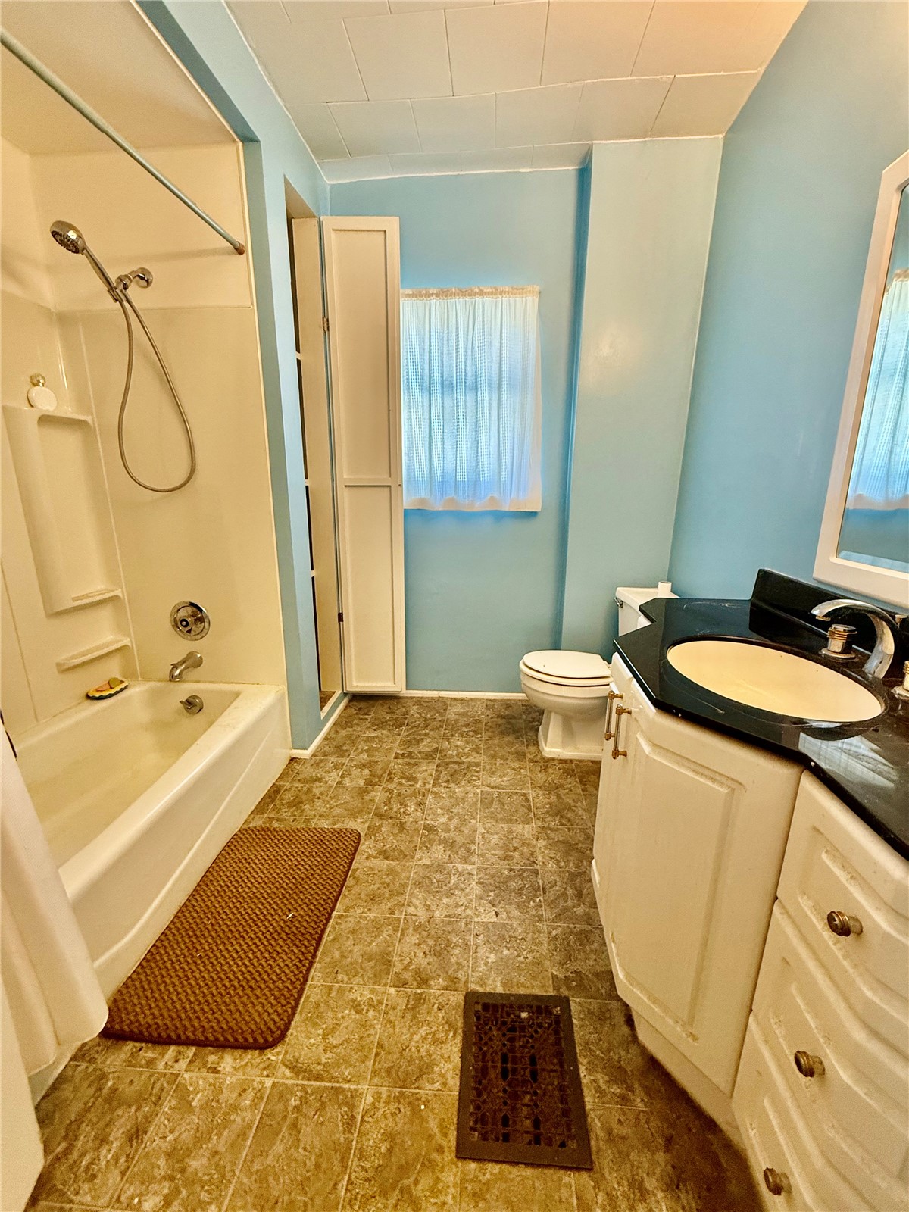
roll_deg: -0.6
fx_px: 490
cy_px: 606
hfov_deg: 85.7
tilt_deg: -13.4
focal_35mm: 14
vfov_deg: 102.1
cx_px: 454
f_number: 2.2
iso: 250
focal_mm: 2.22
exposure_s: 1/60
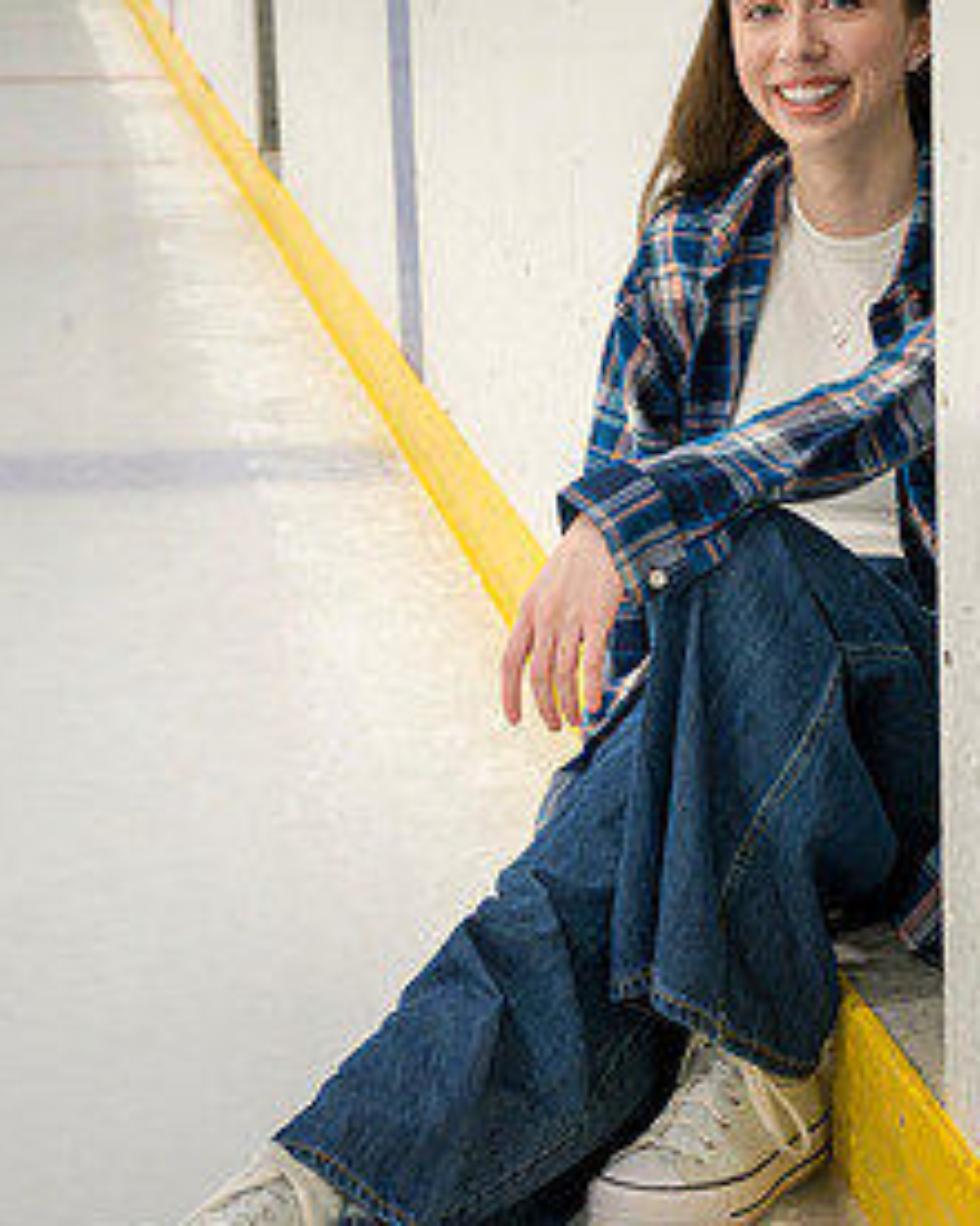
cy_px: 531
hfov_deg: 16.7
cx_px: 512
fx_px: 3335
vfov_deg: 20.8
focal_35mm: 92
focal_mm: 60
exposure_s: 1/250
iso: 3200
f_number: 8
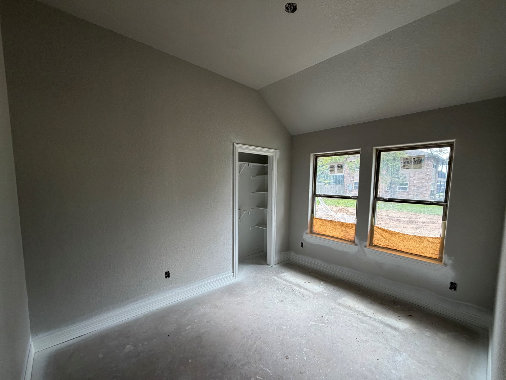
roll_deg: -1.0
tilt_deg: -5.8
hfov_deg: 98.1
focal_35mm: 15
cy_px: 202
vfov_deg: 81.7
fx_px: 219
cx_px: 265
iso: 125
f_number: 2.2
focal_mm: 2.22
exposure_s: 1/121
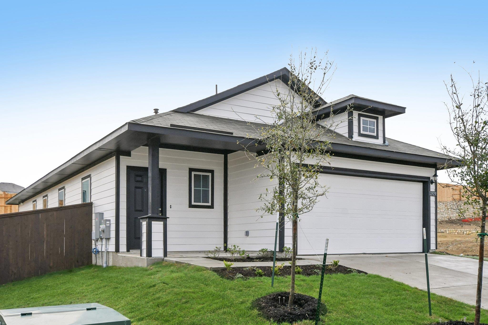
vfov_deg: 40.0
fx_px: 447
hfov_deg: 57.2
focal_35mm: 33
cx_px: 244
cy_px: 162
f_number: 8
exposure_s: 1/1600
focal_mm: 22
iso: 400
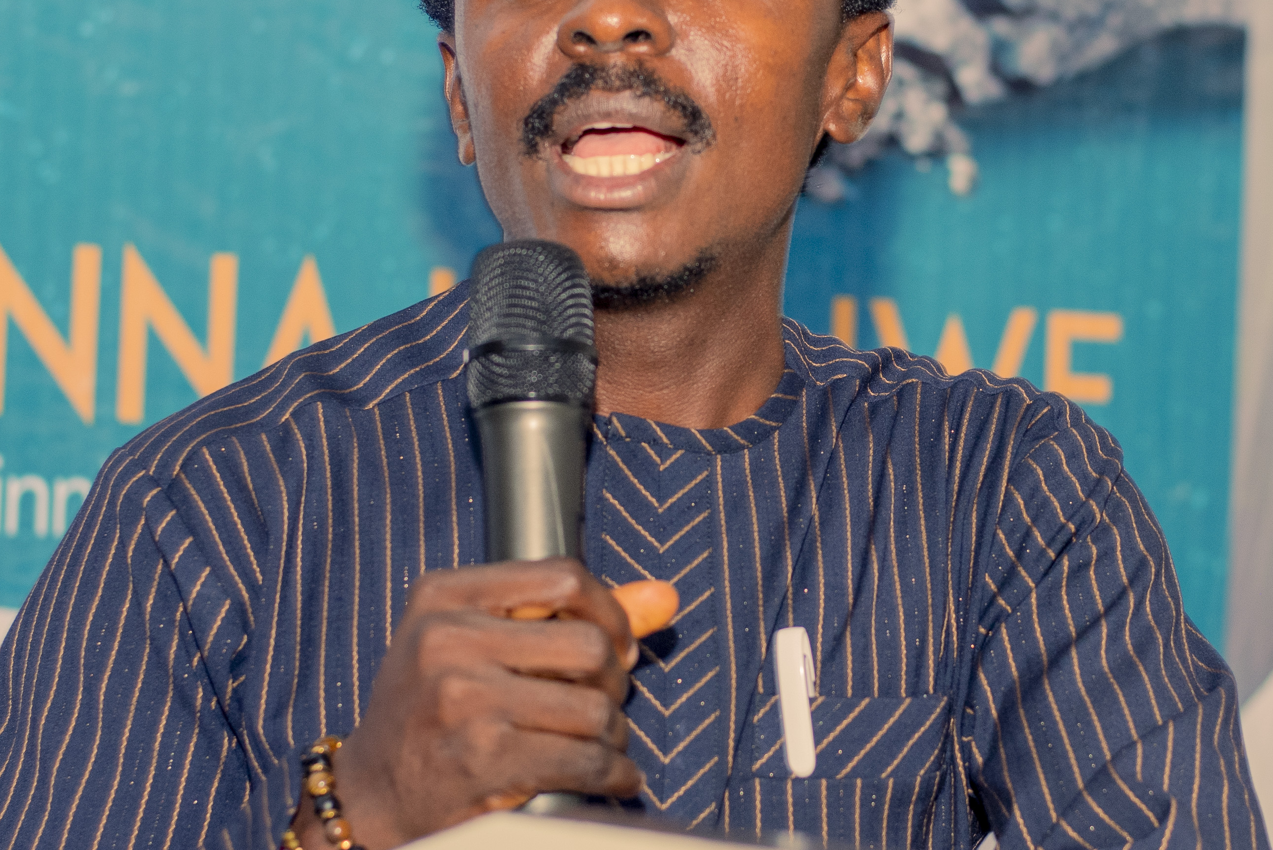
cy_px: 375
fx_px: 4103
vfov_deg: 11.8
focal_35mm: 116
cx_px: 802
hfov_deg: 17.6
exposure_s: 1/100
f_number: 2.5
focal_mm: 50
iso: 640
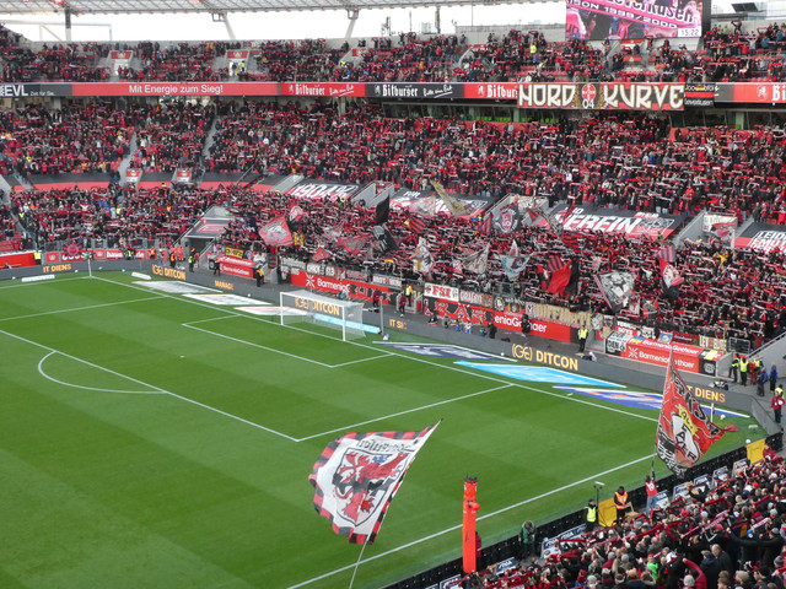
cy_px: 294
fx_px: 1135
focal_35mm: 50
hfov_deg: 38.2
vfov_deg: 29.1
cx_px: 393
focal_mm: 9
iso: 320
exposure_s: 1/80
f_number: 4.1
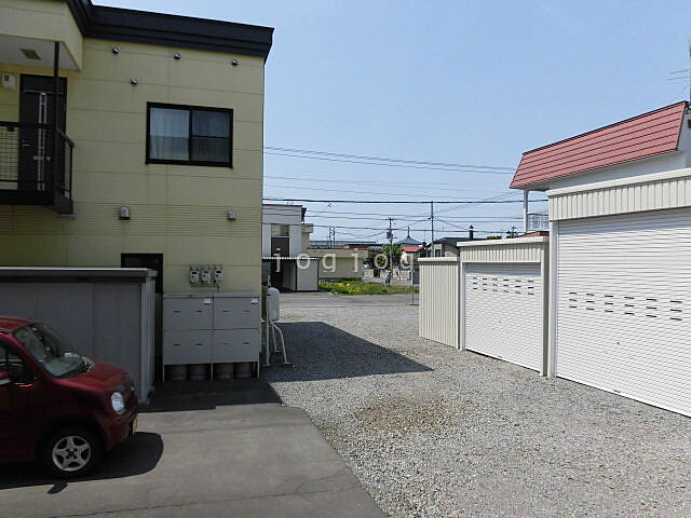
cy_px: 259
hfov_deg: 71.6
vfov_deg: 56.8
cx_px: 346
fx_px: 479
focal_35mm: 24
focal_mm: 4.3
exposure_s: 1/250
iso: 100
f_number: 7.8
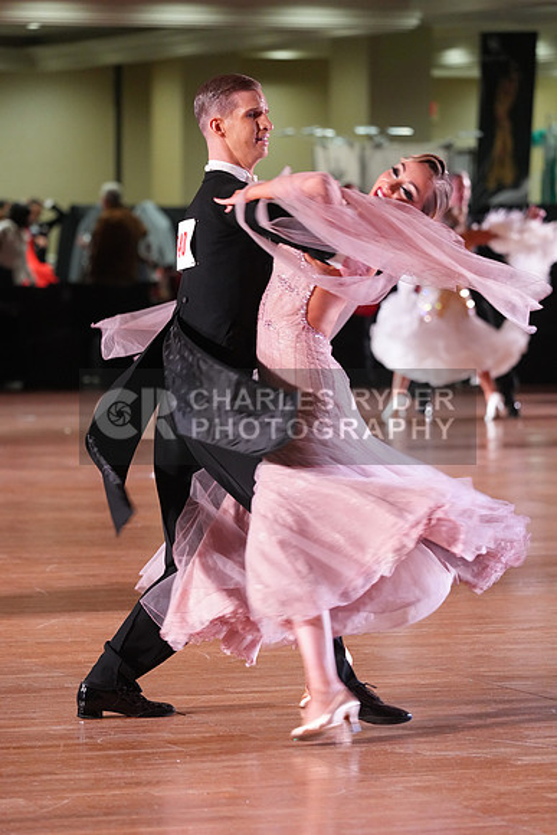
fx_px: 3989
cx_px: 278
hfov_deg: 8.0
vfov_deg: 11.9
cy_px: 418
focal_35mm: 172
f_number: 4.5
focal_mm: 172
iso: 4000
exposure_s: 1/200
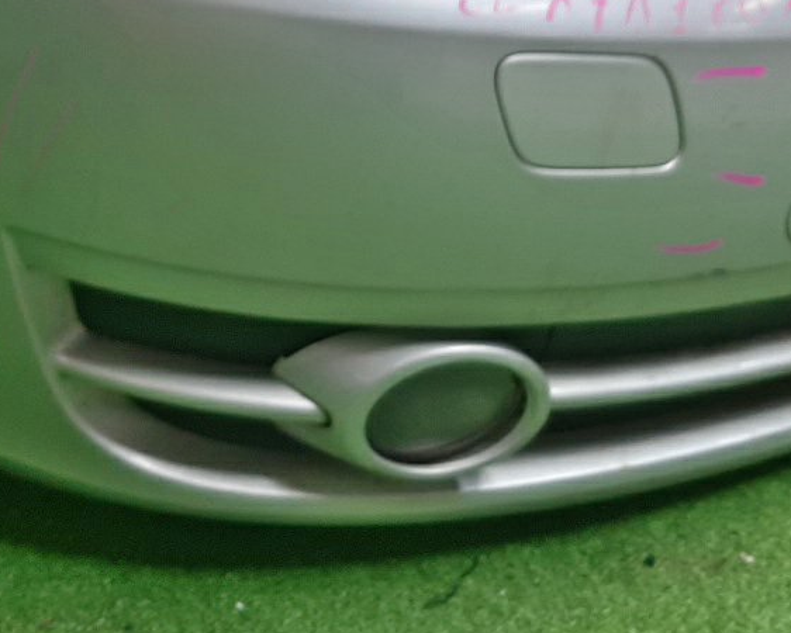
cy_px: 73
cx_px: 260
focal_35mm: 65
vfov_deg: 23.0
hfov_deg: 28.9
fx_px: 1522
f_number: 1.7
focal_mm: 3.93
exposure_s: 1/50
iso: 103
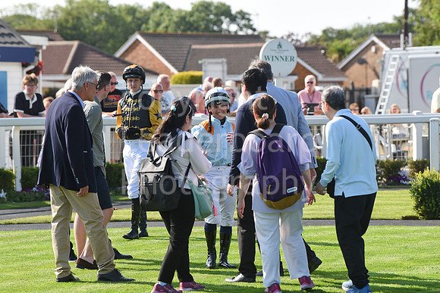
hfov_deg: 10.3
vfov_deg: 6.9
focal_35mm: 200
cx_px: 220
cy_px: 146
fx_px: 2445
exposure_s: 1/1600
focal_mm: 200
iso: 640
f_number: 6.3
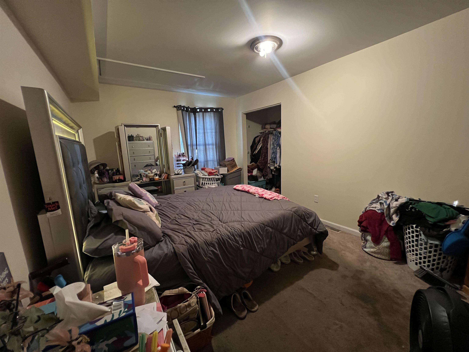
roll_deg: +2.0
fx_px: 176
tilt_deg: -10.1
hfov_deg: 106.2
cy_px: 176
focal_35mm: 13
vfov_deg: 89.9
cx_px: 234
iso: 1000
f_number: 1.8
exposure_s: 1/60
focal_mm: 1.57
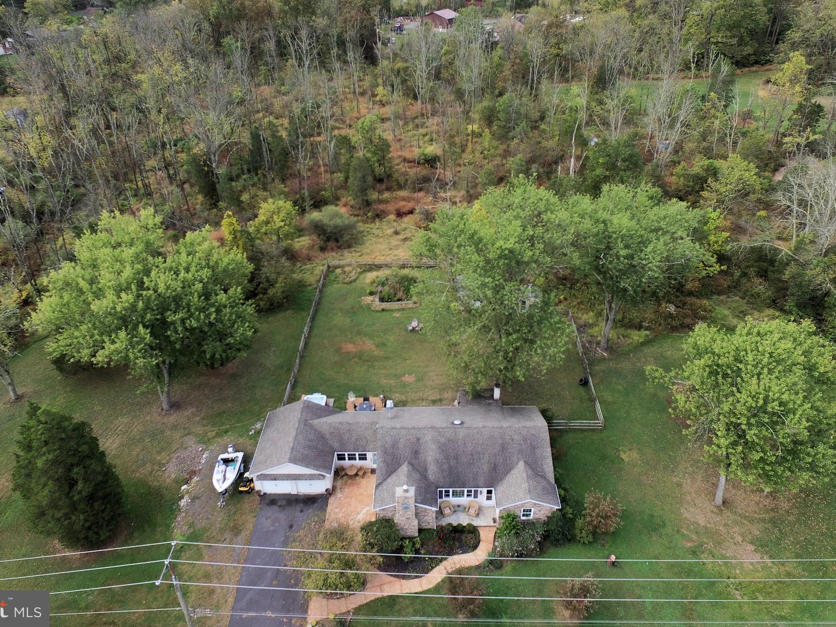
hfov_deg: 71.6
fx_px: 580
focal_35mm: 24
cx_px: 429
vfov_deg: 56.4
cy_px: 254
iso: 100
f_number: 2.8
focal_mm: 3.61
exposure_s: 1/354
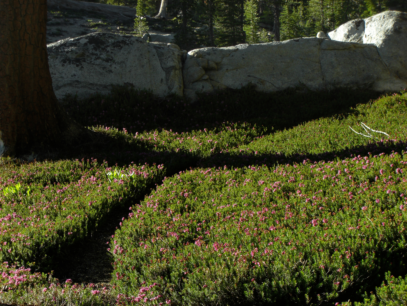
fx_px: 941
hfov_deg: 24.4
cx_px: 204
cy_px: 153
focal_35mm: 80
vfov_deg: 18.4
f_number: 4.4
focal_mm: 16.6
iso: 80
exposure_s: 1/250
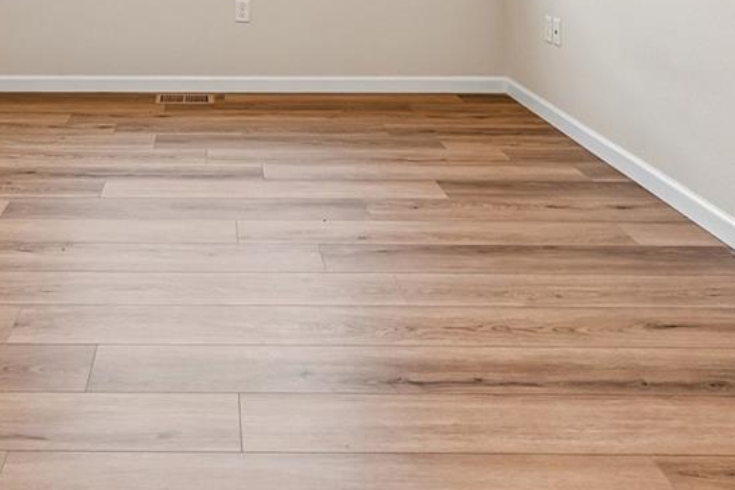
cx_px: 203
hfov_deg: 46.1
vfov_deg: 28.0
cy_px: -117
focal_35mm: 41
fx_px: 837
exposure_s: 1/15
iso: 140
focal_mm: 14
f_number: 8
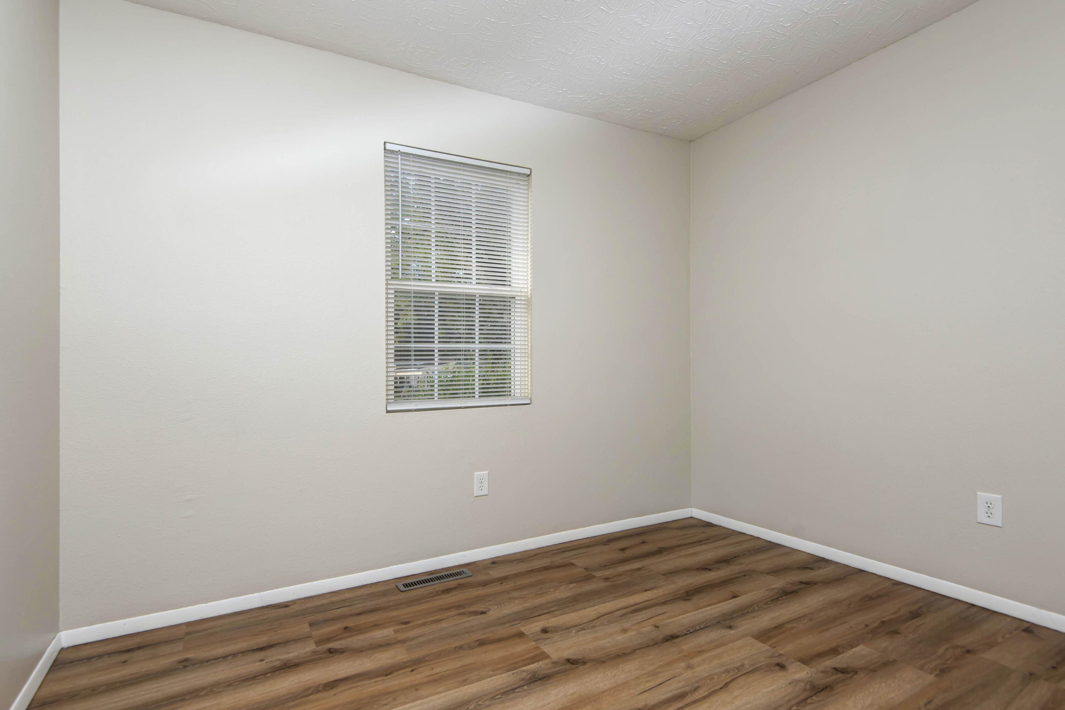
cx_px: 532
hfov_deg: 96.7
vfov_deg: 73.8
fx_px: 473
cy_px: 355
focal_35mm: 16
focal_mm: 16
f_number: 6.7
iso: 140
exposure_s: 1/180
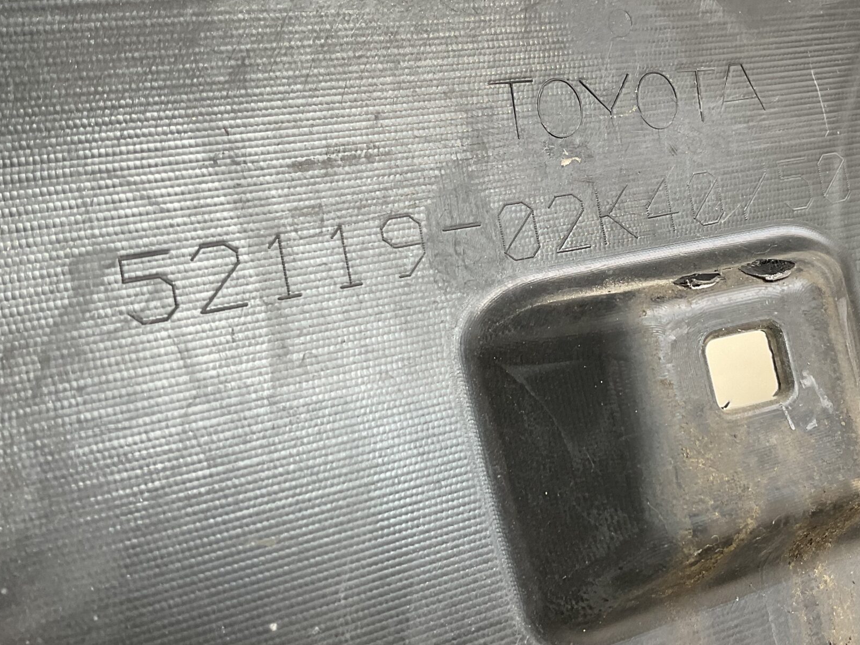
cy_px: 245
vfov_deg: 31.4
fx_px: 1143
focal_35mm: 46
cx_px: 607
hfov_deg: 40.5
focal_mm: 3
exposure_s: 1/60
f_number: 1.8
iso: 50
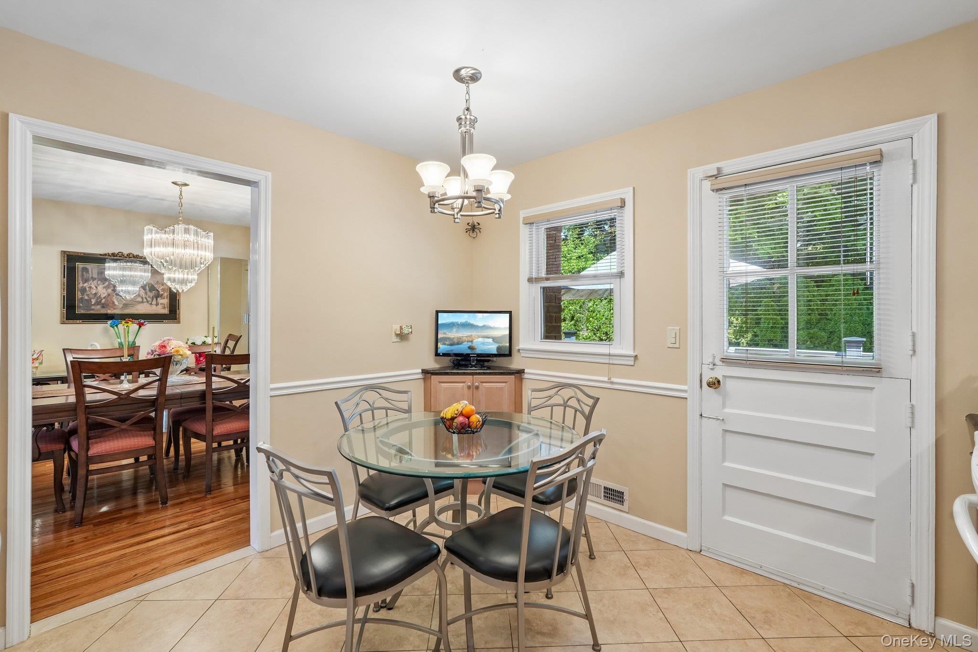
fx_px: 435
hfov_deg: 96.7
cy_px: 326
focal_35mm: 16
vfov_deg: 73.7
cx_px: 489
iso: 400
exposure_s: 1/15
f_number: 8
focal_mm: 16
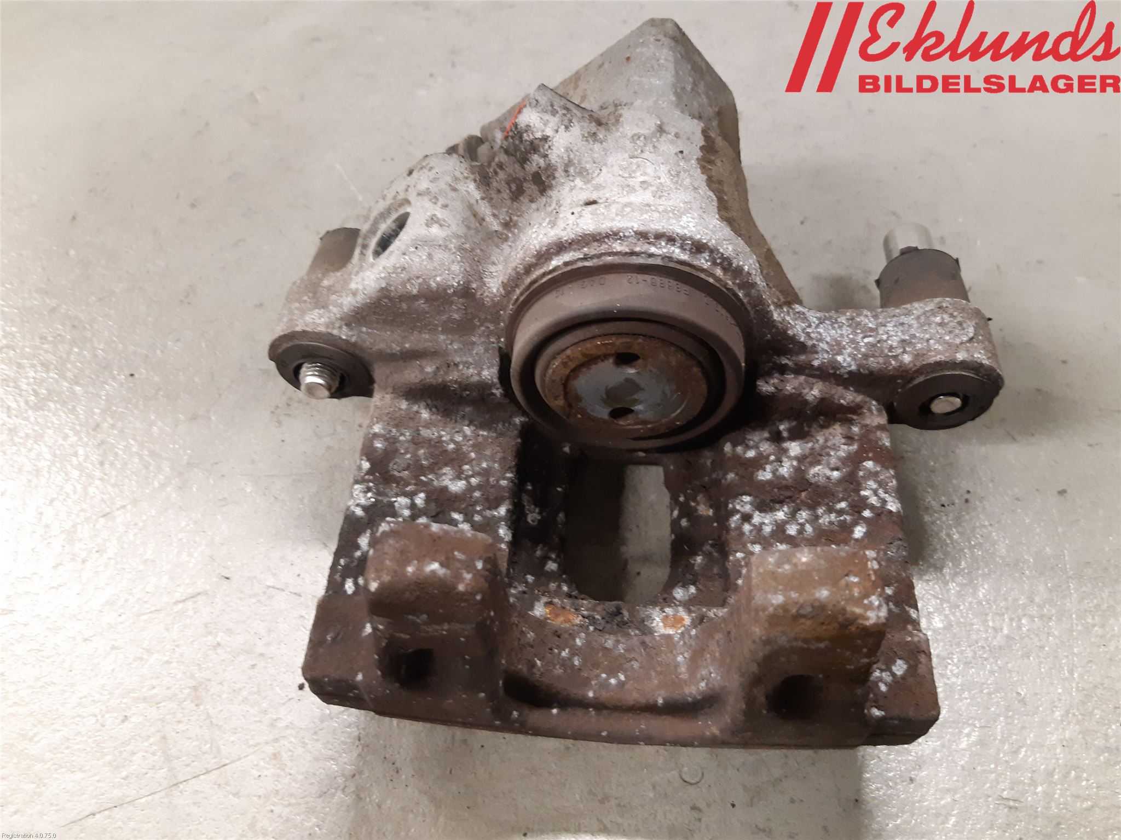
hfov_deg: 67.3
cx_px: 560
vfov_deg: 53.1
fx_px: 842
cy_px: 420
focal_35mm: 26
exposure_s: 1/40
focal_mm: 3.93
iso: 250
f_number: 1.7
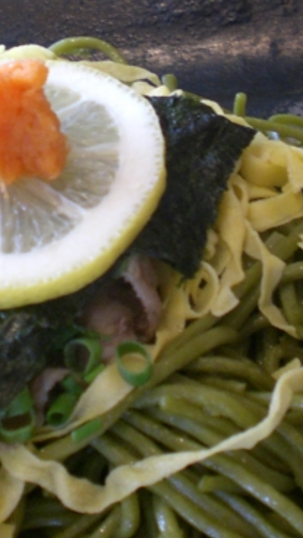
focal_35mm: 90
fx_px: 1285
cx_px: 89
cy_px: 41
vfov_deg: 23.0
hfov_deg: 13.4
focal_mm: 6.3
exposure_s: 1/50
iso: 200
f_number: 3.1
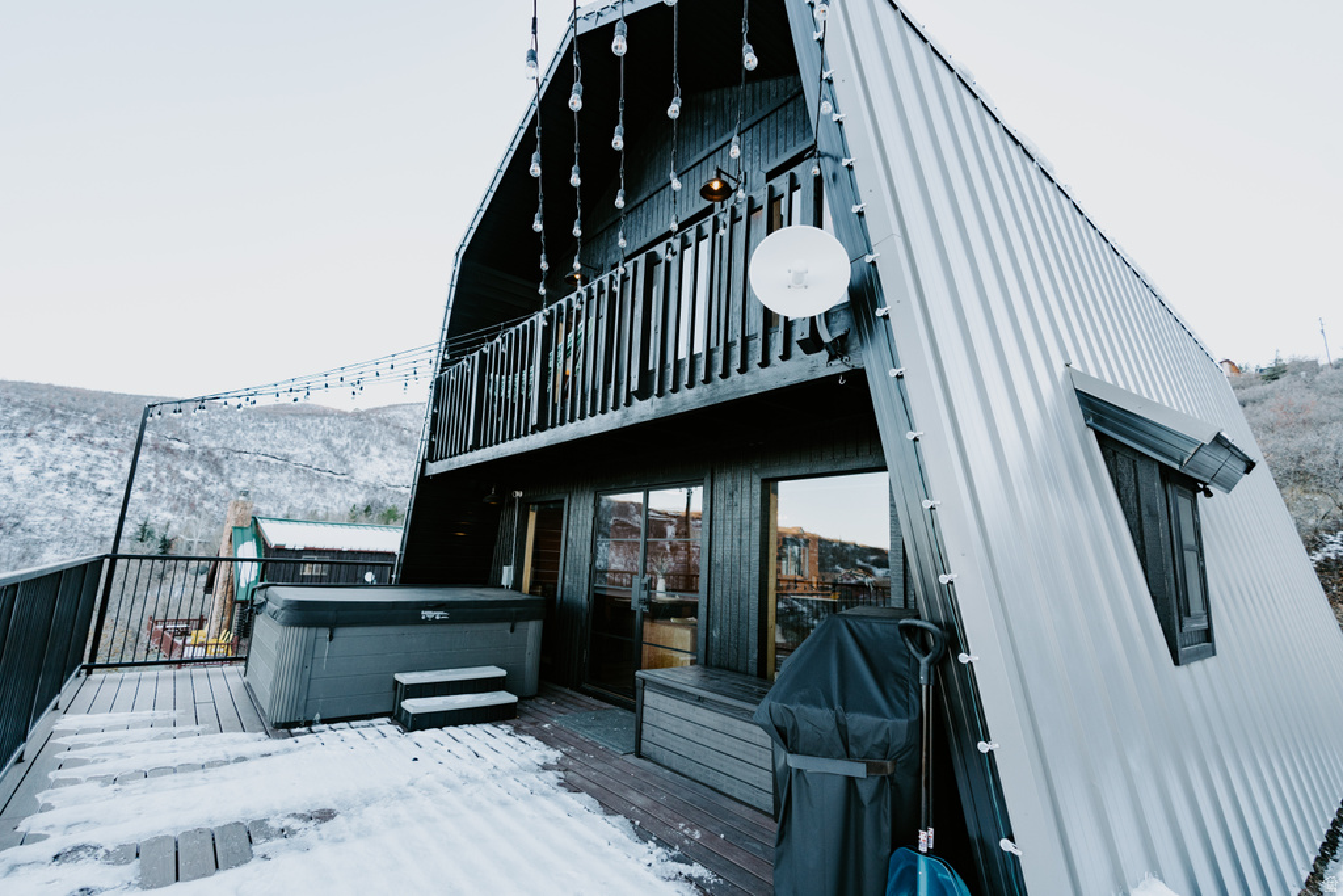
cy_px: 448
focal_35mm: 16
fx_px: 597
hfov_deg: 96.7
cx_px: 672
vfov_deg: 73.8
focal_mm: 16
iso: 320
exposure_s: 1/640
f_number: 2.8
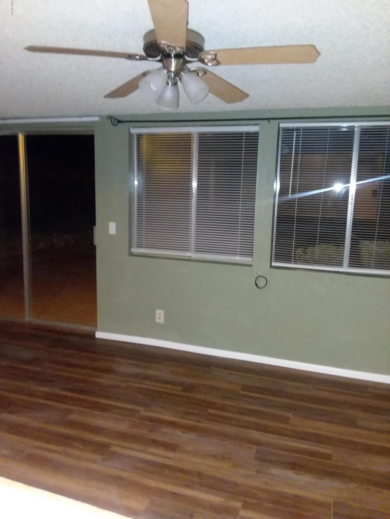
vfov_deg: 65.3
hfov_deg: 51.4
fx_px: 406
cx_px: 195
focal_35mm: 27
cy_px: 260
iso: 640
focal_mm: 2.91
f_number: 1.9
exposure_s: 1/14
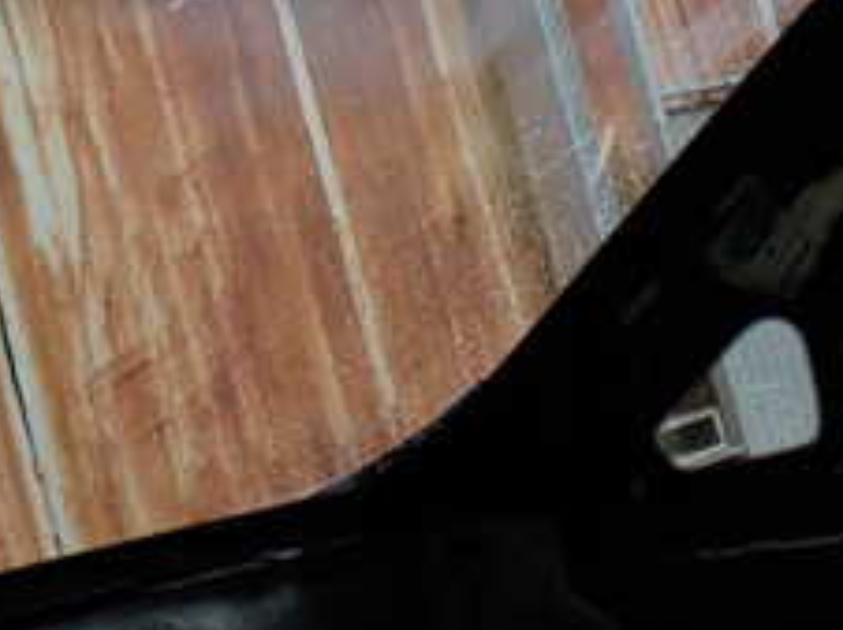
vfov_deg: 12.6
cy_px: 119
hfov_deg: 16.4
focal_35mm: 117
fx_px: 2846
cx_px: -71
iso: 100
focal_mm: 7.84
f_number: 4
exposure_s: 1/125
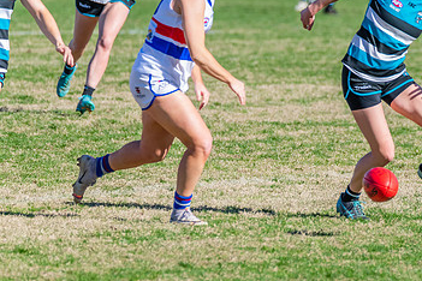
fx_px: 9576
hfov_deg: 2.5
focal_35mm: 817
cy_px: 108
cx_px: 394
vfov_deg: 1.7
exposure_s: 1/1600
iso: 800
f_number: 9
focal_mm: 420
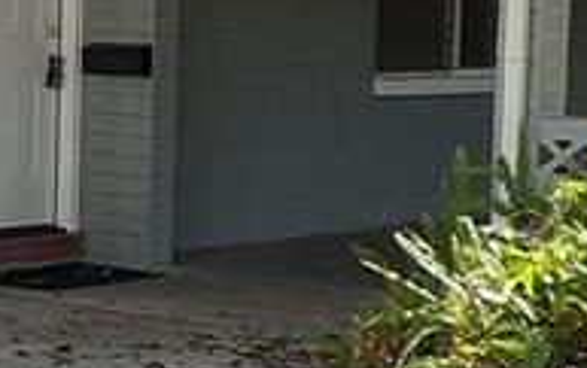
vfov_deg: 8.1
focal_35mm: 163
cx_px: -6
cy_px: 213
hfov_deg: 12.7
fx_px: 2610
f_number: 1.8
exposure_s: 1/666
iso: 25
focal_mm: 3
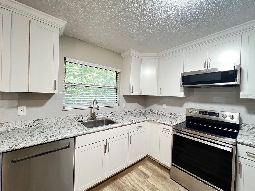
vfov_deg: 89.9
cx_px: 128
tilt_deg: -0.1
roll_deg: -1.1
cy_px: 96
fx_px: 96
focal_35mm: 13
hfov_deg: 106.2
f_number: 1.8
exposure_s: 1/40
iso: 1000
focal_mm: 1.57
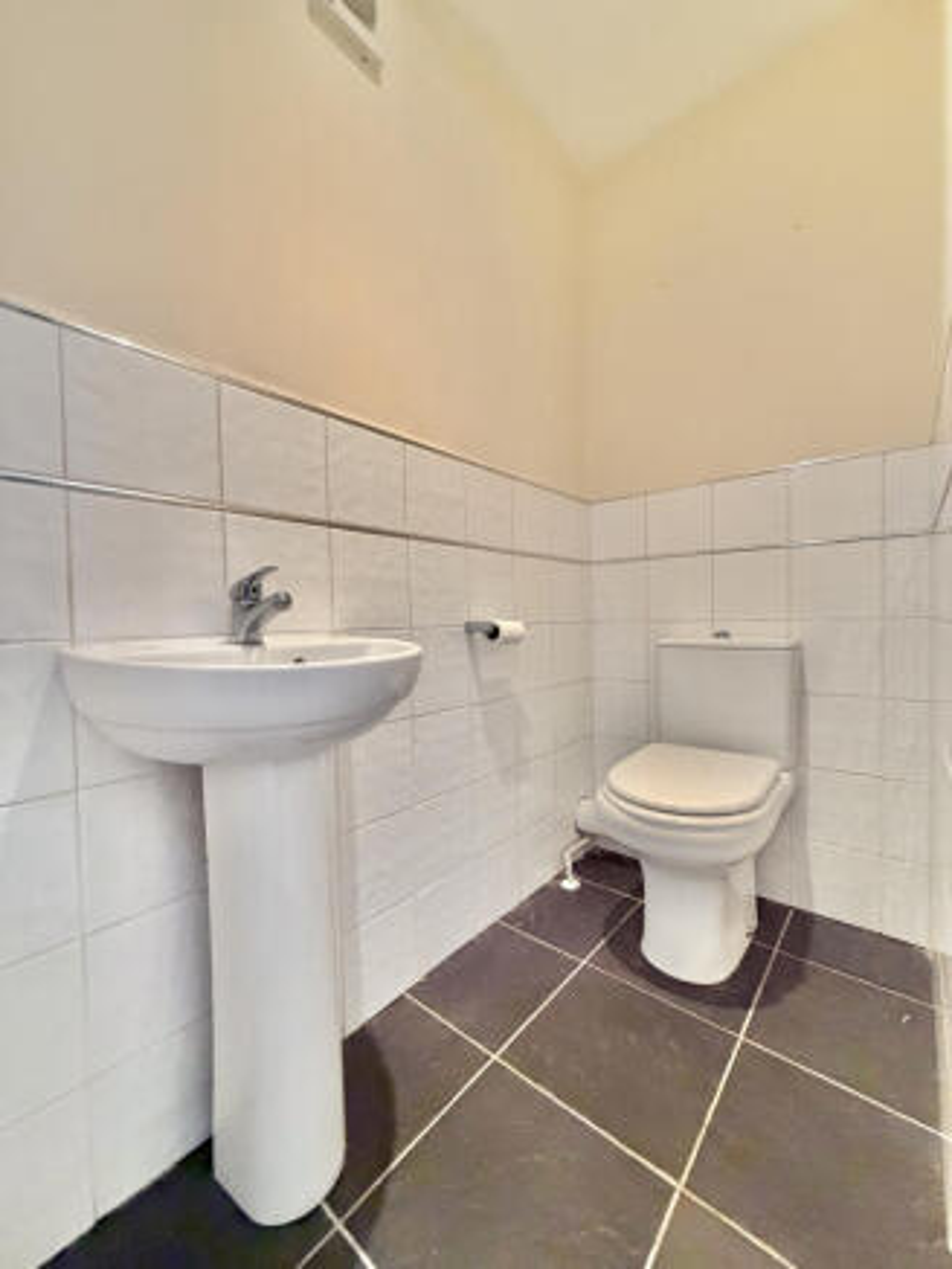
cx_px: 476
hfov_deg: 85.7
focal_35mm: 14
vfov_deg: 102.0
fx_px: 513
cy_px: 634
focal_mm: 2.22
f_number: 2.2
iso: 500
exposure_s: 1/50
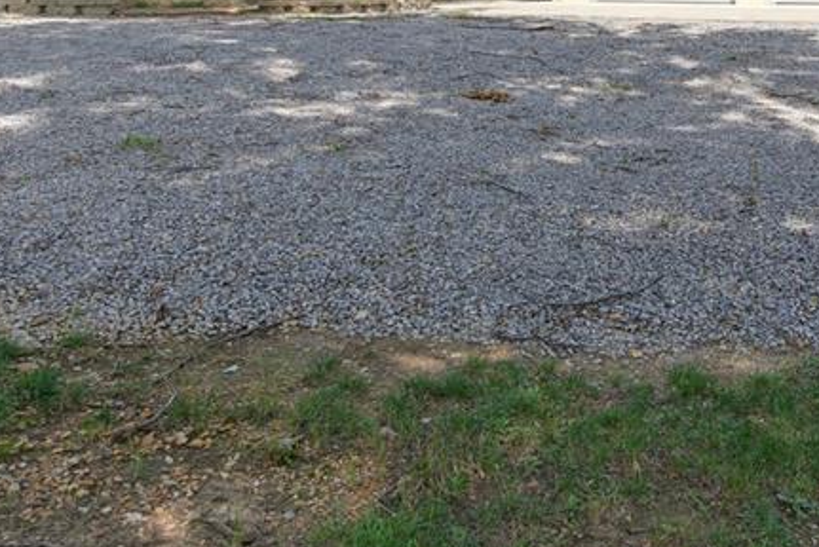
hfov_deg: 48.4
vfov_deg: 33.4
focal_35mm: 38
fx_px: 865
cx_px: 629
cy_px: 64
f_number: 6.3
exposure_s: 1/125
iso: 200
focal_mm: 16
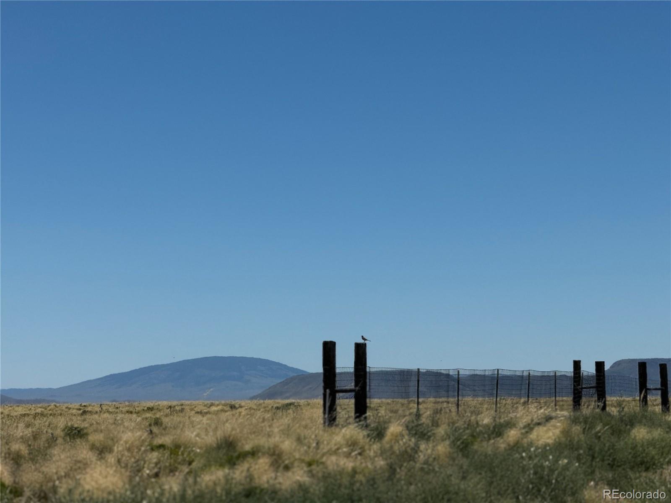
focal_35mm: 120
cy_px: 252
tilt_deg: +3.7
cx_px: 336
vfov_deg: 12.3
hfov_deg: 16.4
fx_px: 2326
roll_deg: +1.3
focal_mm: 15.66
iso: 50
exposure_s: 1/2525
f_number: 2.8
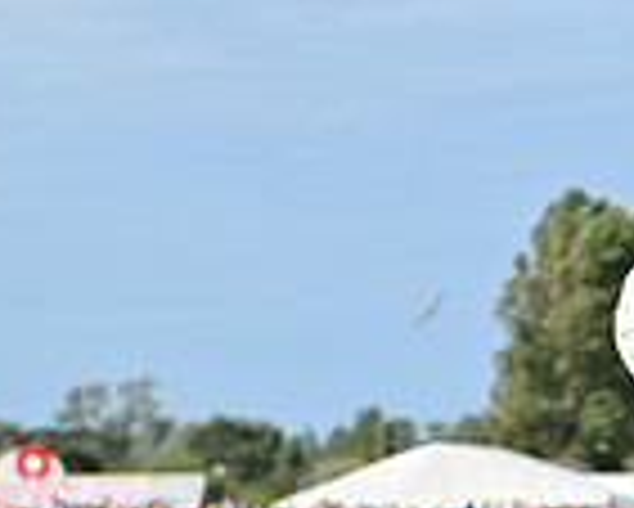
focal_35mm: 425
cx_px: 881
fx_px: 7980
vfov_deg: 3.6
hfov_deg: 4.5
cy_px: 789
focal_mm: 110
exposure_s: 1/2500
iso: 500
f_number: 5.6
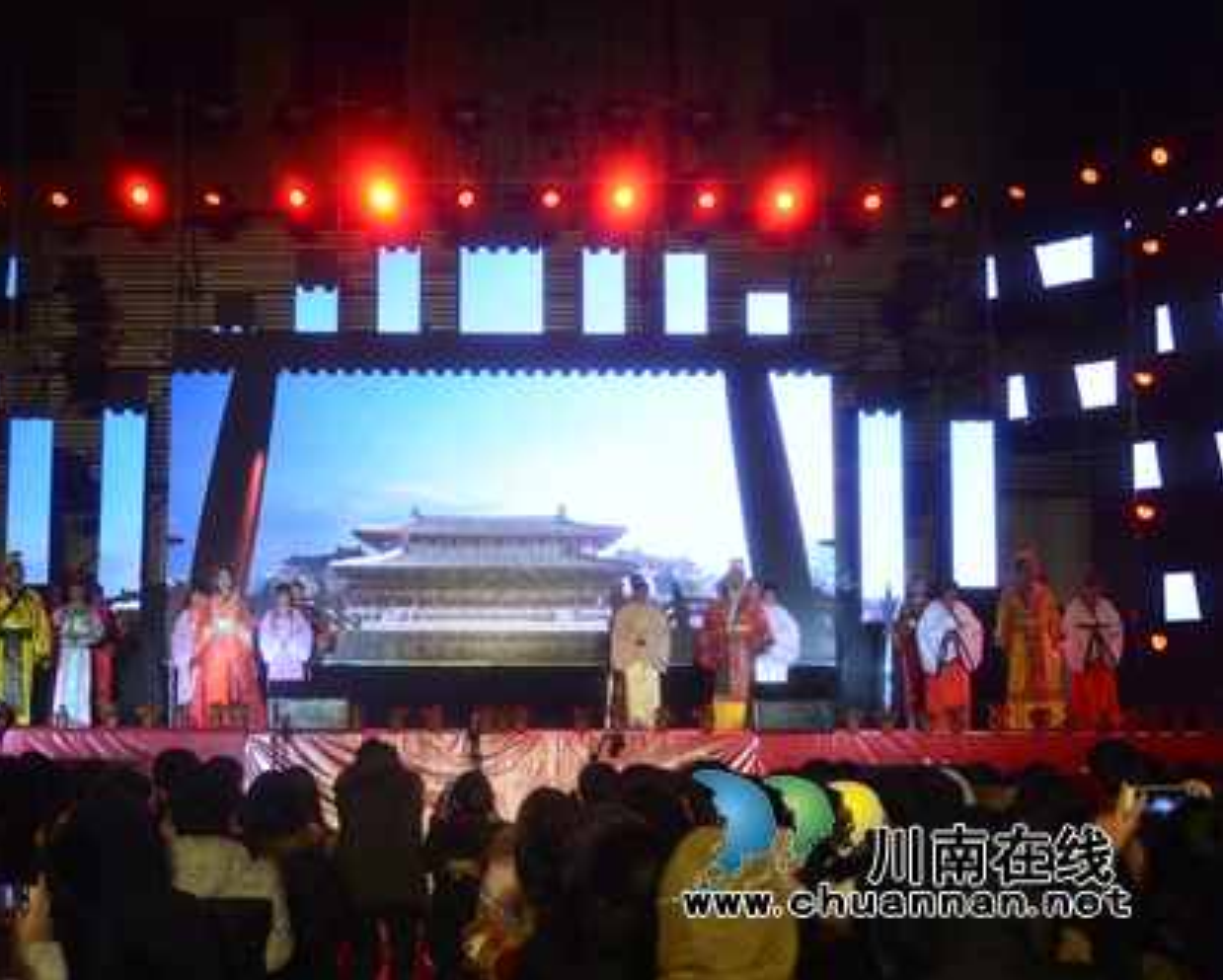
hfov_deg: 37.2
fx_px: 1811
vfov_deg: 30.3
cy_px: 489
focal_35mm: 50
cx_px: 486
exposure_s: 1/30
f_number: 4
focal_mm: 44
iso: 110
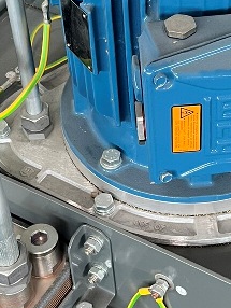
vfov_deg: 20.8
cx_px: 155
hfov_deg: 15.9
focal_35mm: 93
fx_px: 826
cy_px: 59
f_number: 1.6
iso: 64
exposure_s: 1/50
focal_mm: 5.1
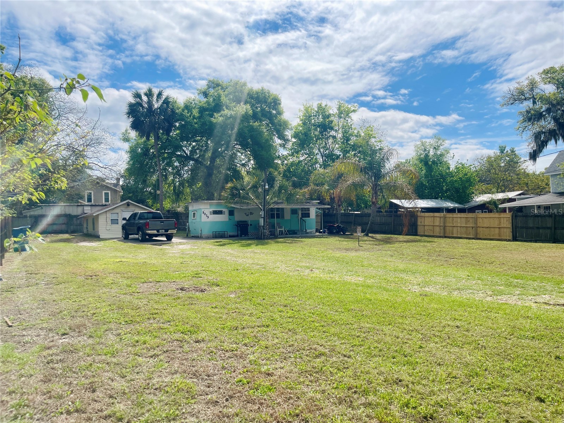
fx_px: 407
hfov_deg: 69.4
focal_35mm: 25
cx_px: 282
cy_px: 212
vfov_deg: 54.9
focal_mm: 5.1
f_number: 1.6
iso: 32
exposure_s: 1/8547
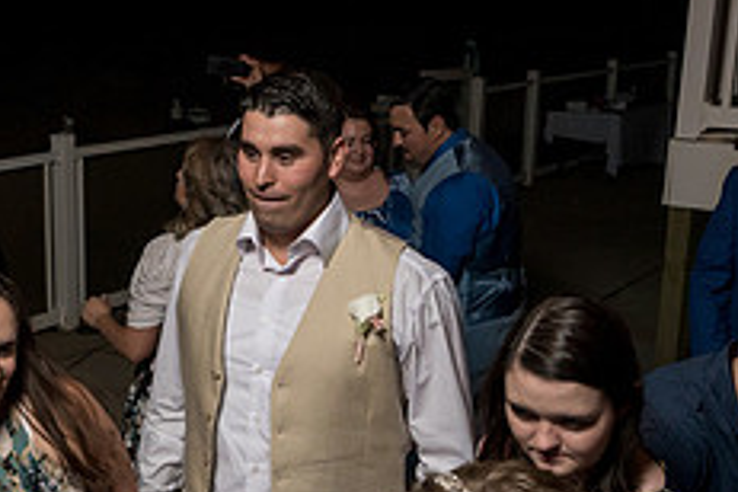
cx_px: 80
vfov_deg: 24.2
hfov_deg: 33.8
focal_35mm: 56
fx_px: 1148
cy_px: 278
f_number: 5.6
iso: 2000
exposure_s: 1/100
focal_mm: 16
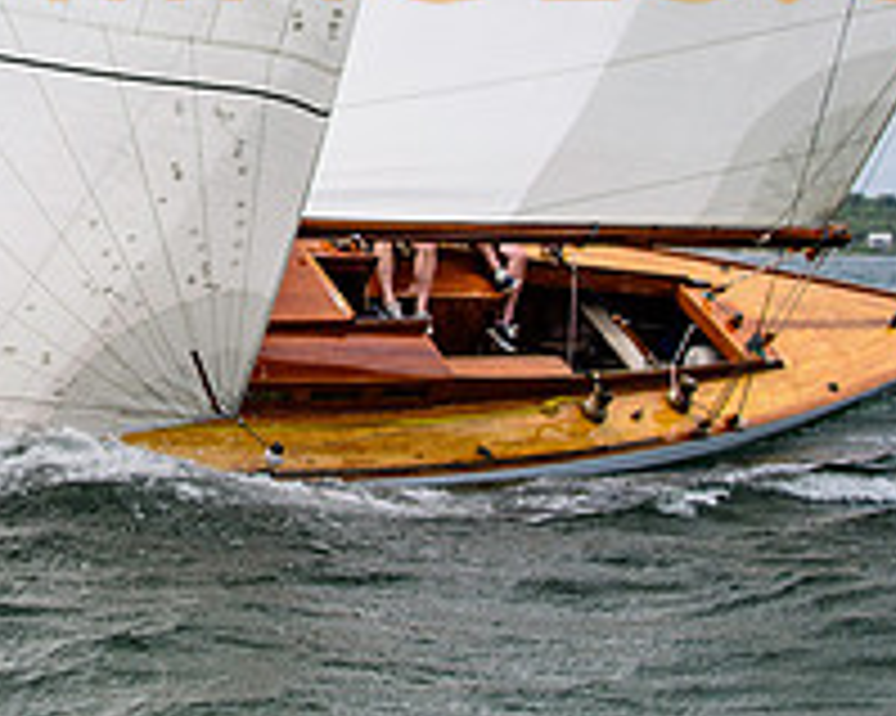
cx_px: -5
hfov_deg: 18.5
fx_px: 2677
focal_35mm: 101
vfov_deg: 14.8
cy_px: -92
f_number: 5
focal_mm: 24
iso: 250
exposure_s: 1/2500
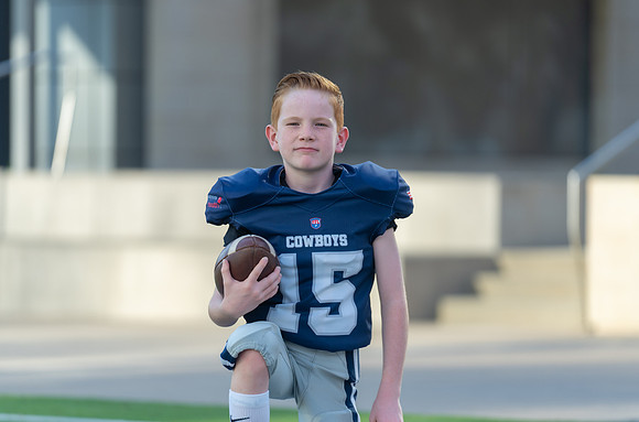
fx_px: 3467
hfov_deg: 10.5
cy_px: 215
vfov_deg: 7.0
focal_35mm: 196
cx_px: 322
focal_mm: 186
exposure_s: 1/500
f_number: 2.8
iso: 100
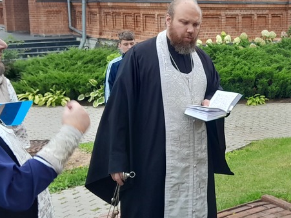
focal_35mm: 59
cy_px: 92
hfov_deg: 31.4
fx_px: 496
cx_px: 254
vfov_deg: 24.8
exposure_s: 1/113
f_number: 1.8
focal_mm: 3.98
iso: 40
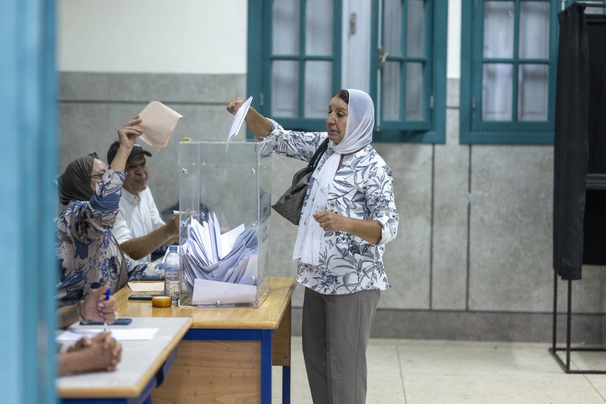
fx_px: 1431
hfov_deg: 23.9
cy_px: 202
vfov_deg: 16.1
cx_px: 303
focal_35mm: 85
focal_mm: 85
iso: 2500
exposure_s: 1/400
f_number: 1.8
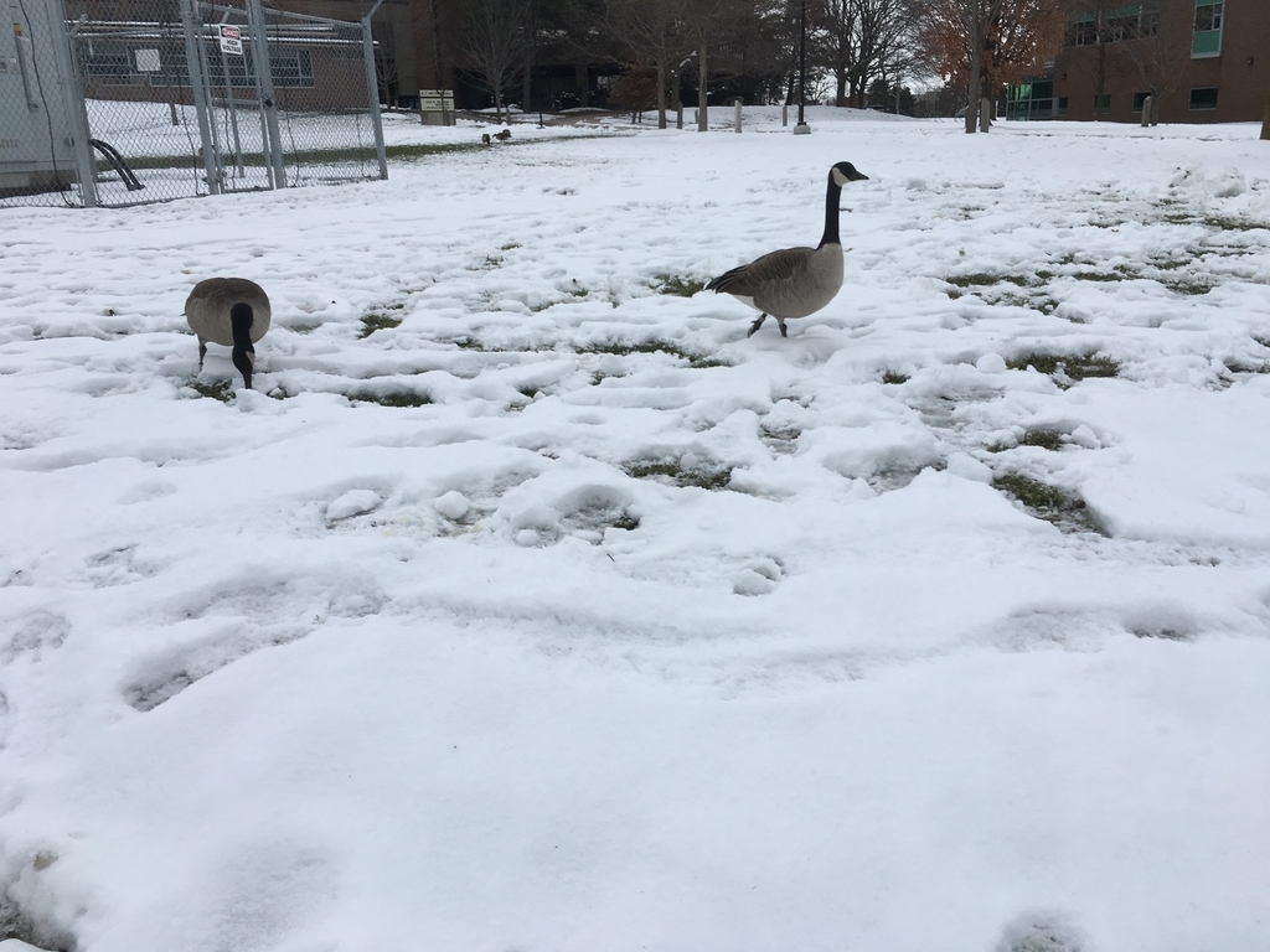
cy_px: 476
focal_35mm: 29
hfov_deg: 61.7
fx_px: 1064
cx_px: 635
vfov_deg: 48.2
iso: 25
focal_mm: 4.15
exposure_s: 1/905
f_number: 2.2
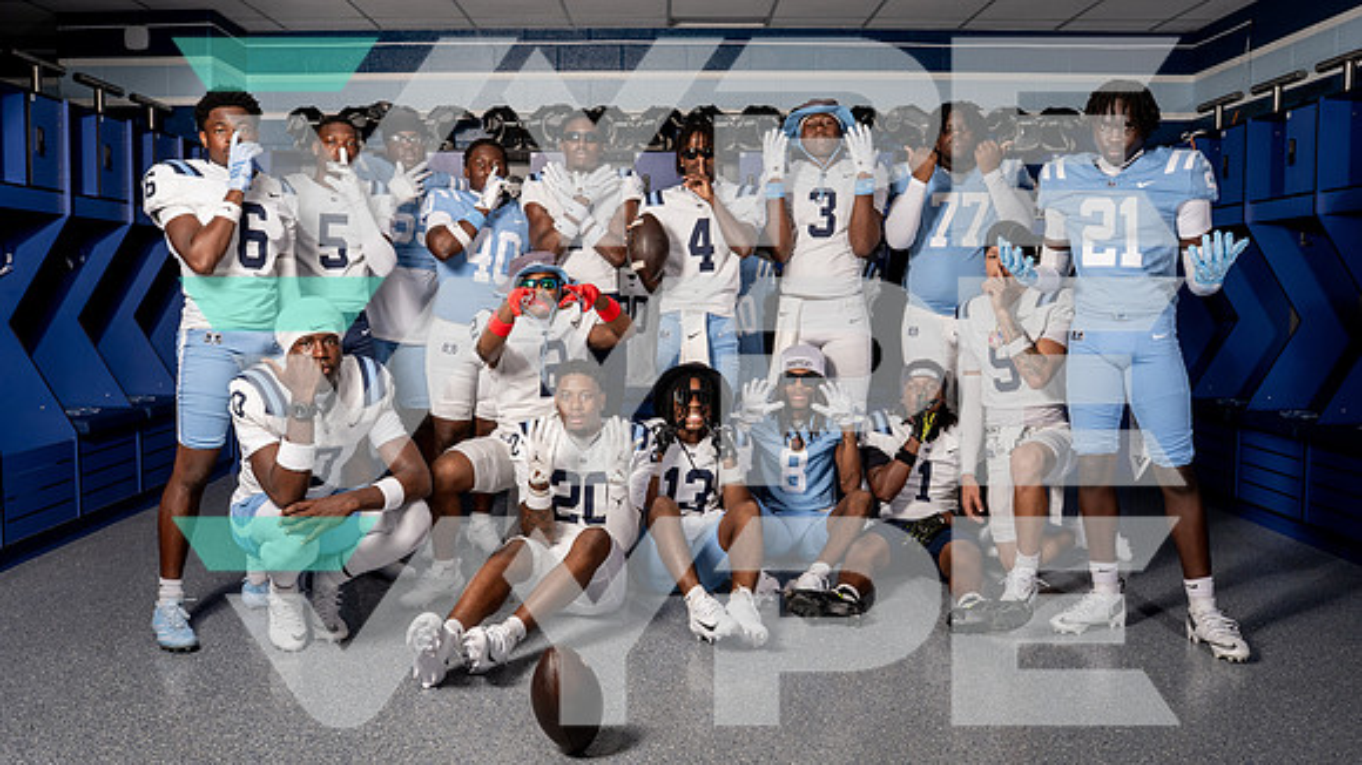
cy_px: 353
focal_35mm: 31
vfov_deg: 37.4
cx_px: 640
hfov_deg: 62.0
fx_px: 1131
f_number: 8
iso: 400
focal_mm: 28
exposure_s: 1/250
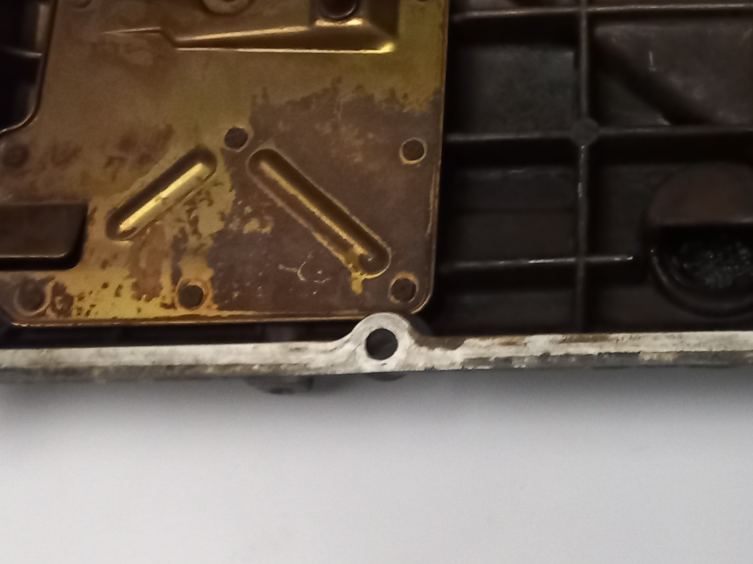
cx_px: 680
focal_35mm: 70
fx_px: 1522
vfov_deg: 20.6
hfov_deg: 26.8
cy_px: 75
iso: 500
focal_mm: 4
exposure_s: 1/20
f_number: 1.8
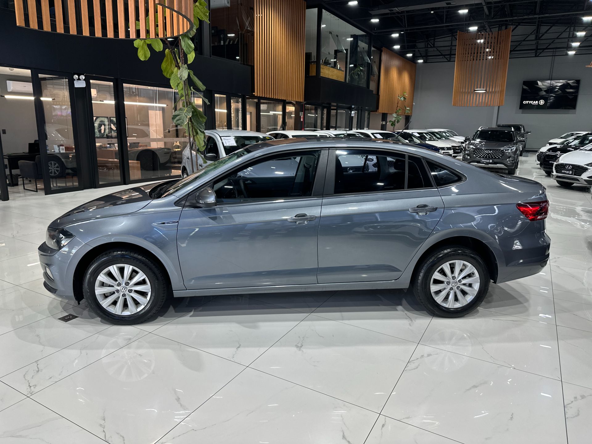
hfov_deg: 71.6
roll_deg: -1.3
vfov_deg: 56.8
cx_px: 296
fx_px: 410
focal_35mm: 24
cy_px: 222
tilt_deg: -13.5
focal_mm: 6.86
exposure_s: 1/120
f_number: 1.78
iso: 160
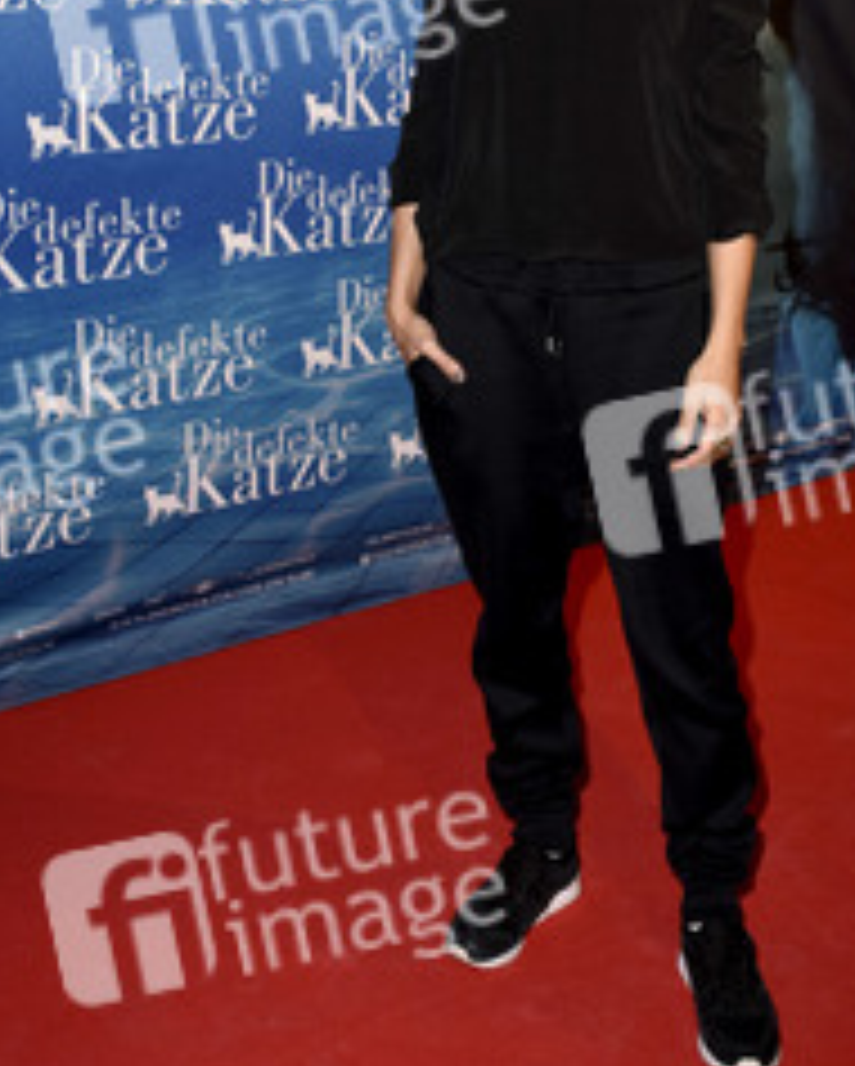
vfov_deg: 32.2
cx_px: 405
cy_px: 225
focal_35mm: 57
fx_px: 1801
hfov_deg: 26.7
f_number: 8
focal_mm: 24
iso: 500
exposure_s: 1/160
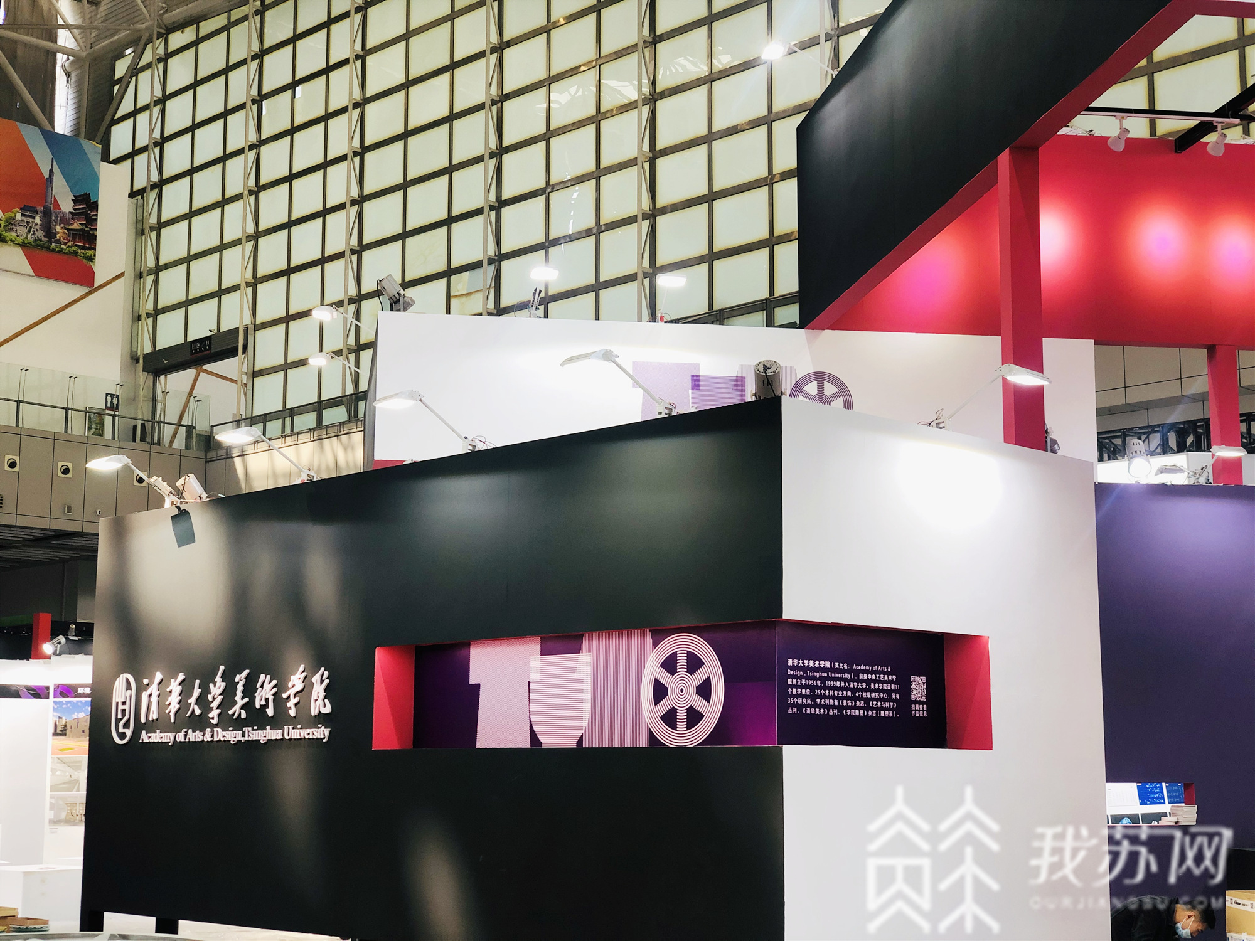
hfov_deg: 36.8
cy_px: 470
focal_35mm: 52
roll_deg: +0.0
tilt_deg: +9.1
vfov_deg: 28.0
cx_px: 628
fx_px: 1885
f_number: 2.4
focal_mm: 6
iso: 32
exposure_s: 1/50
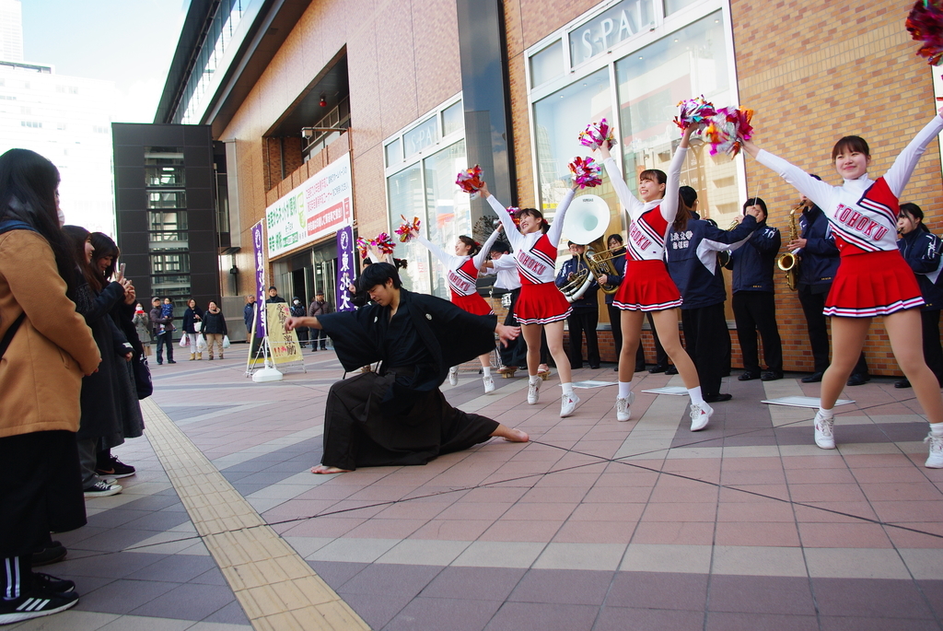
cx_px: 472
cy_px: 316
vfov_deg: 43.7
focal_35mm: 30
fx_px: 787
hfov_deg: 61.9
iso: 200
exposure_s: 1/250
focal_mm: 20
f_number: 4.5
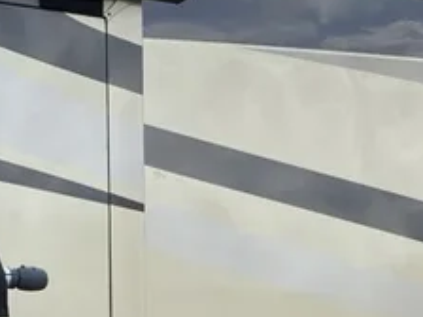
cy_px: 438
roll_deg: +0.8
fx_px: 1417
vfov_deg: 12.3
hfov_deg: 16.9
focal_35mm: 116
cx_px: 327
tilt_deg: +0.1
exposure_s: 1/1232
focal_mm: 4.25
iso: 32
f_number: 1.8
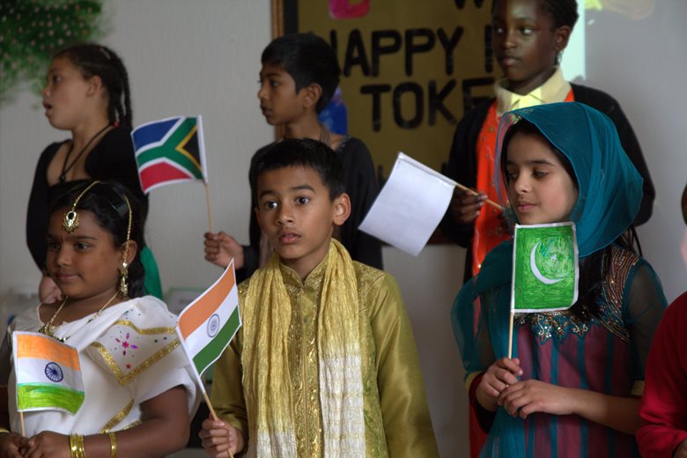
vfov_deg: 12.5
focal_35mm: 110
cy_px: 229
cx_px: 344
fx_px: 2099
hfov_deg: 18.6
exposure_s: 1/100
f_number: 4
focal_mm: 70
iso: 1600
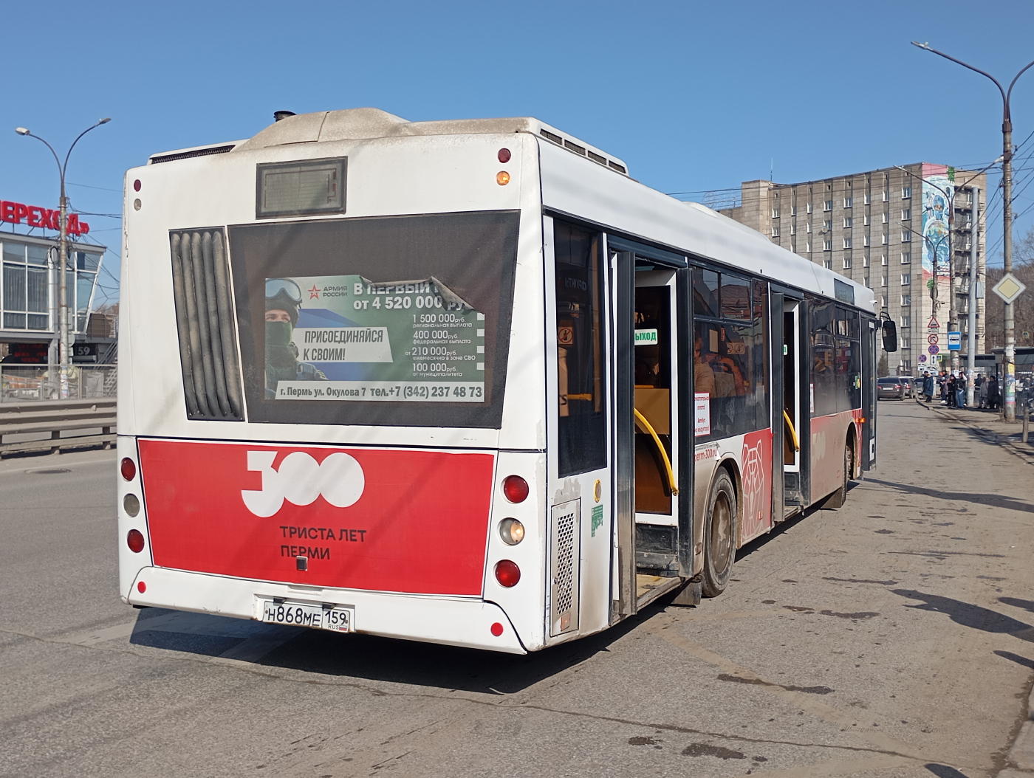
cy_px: 389
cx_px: 517
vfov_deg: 38.8
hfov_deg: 50.1
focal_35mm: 37
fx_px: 1107
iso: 102
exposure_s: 1/1068
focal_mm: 4.27
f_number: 1.8
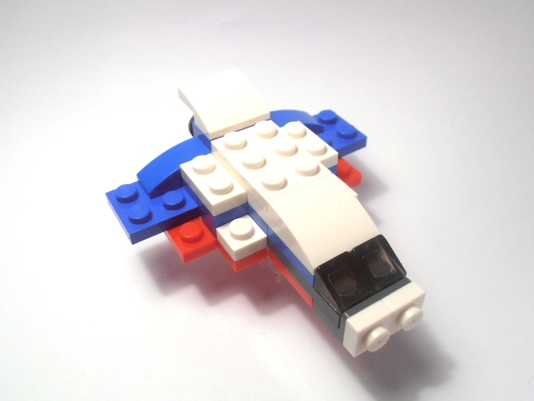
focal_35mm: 37
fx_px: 571
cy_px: 200
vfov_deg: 38.7
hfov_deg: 50.1
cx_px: 267
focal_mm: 6.61
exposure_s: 1/100
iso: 80
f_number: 3.9
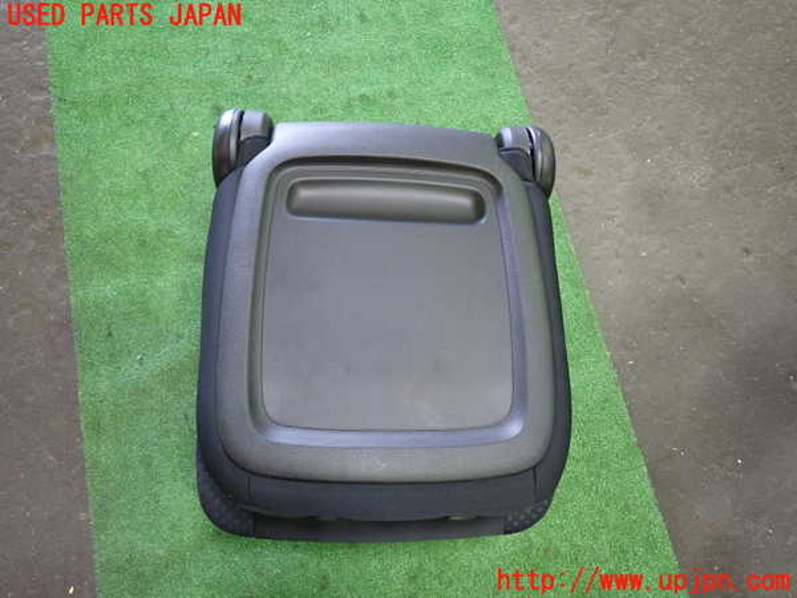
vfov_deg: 54.9
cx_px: 398
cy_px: 299
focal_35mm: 25
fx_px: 576
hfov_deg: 69.4
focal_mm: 4.5
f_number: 2
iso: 250
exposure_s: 1/30
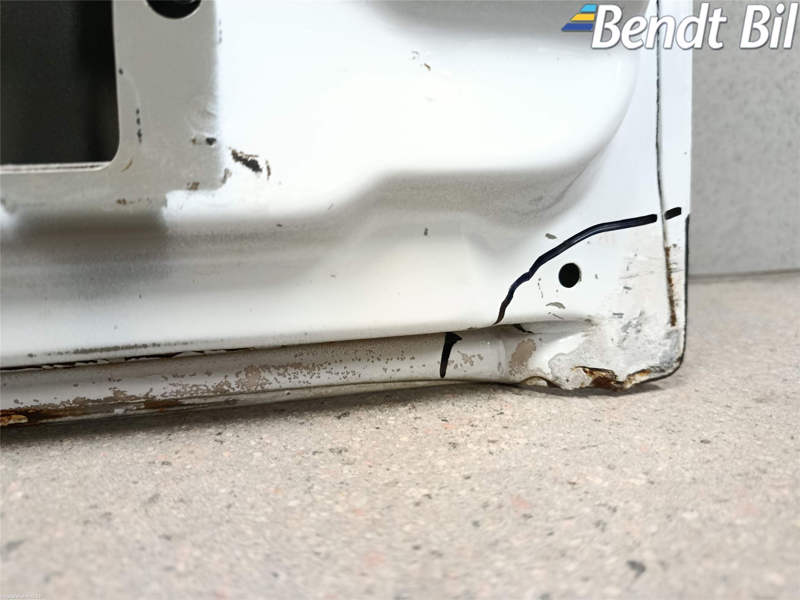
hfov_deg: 71.6
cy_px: 300
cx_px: 400
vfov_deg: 56.8
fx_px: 555
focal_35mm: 24
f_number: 1.7
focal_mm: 5.24
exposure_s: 1/25
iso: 2273
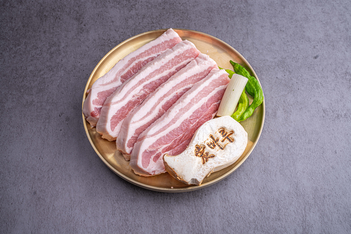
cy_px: 117
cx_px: 176
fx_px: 370
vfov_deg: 35.1
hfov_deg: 50.7
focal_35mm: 38
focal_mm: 38
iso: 100
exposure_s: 1/80
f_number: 10
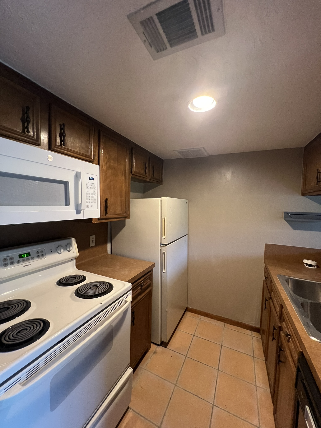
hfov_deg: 89.9
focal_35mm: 13
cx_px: 160
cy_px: 214
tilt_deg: -2.3
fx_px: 161
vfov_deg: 106.2
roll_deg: -1.1
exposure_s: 1/60
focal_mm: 1.57
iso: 400
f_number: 1.8
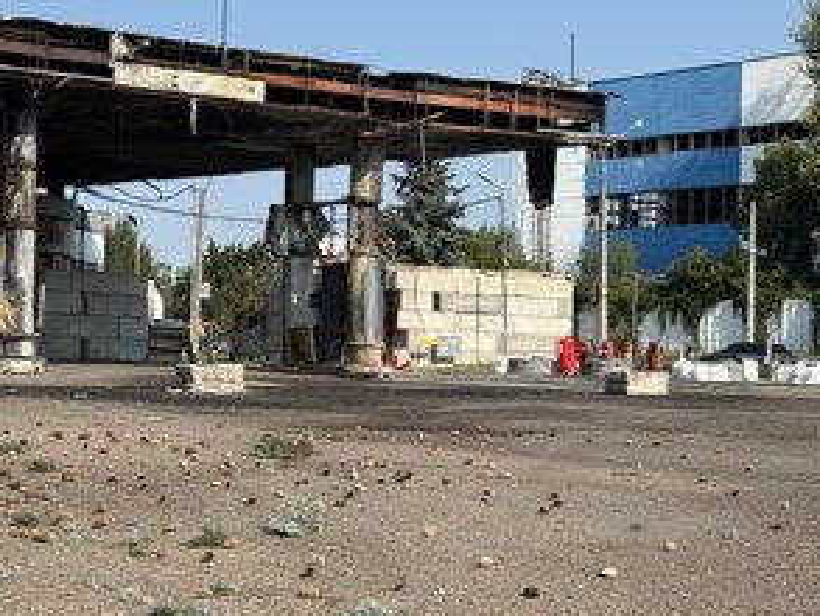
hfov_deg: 27.2
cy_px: 330
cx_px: 269
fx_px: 1683
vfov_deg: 20.7
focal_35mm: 71
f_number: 1.6
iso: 32
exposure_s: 1/2024
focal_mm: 5.96
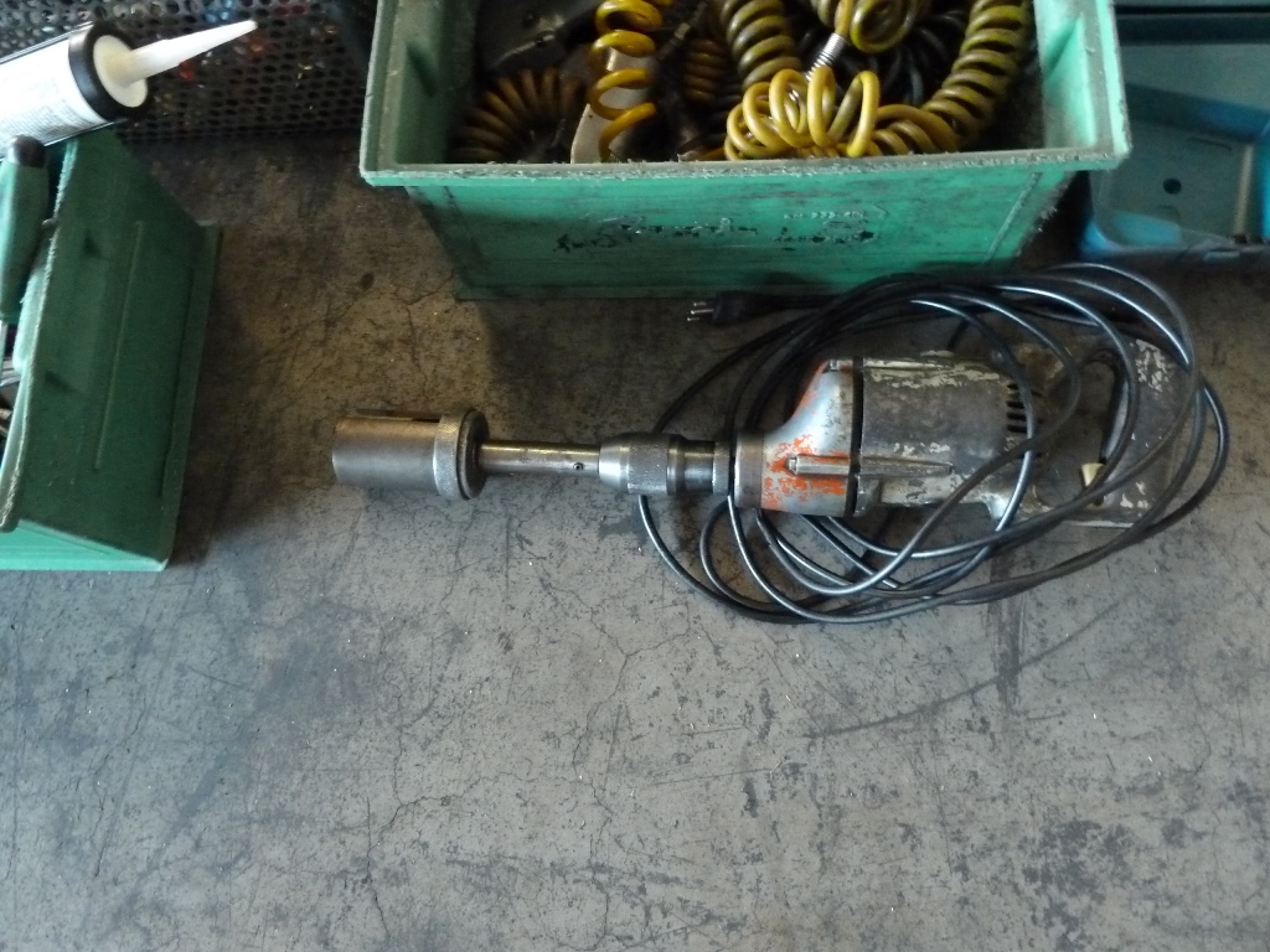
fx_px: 917
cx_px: 635
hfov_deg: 69.4
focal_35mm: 25
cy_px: 476
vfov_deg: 54.9
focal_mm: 4.1
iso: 800
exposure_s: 1/6
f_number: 3.3
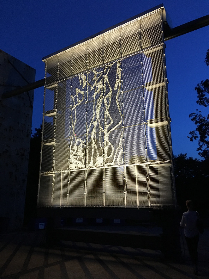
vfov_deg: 61.7
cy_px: 140
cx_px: 104
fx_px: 233
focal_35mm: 29
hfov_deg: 48.2
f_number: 2.2
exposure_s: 1/20
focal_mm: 4.15
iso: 200
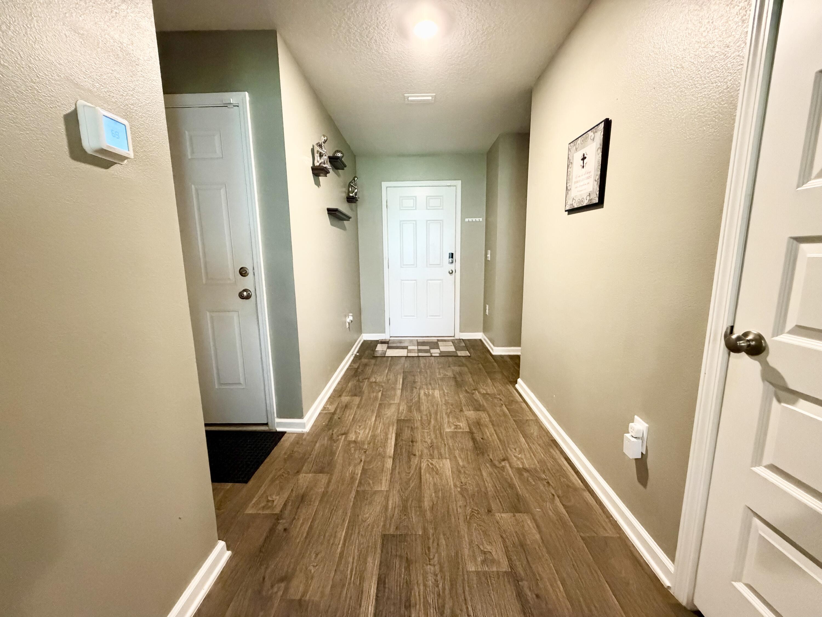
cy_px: 308
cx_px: 411
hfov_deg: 102.1
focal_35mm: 14
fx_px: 332
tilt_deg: -9.5
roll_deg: +1.2
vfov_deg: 85.7
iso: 1000
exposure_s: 1/60
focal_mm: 2.22
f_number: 2.2
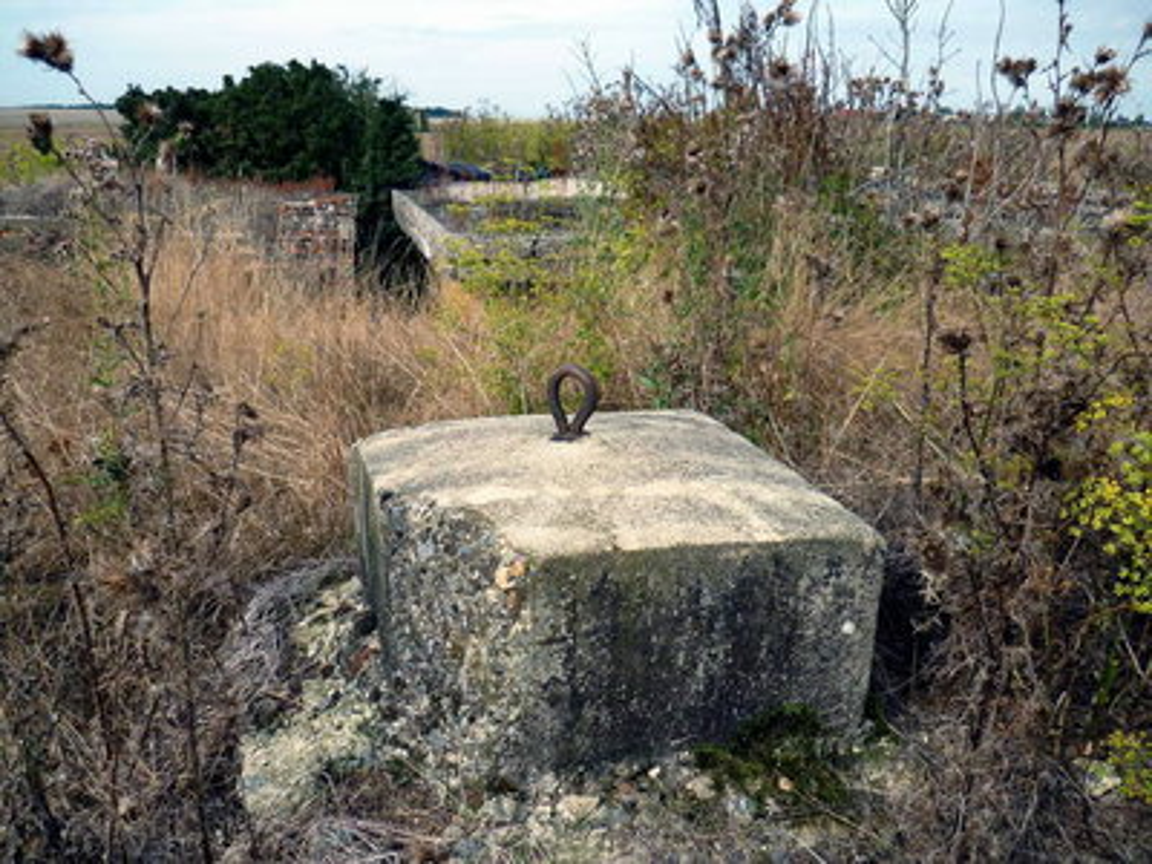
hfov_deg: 58.4
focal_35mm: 31
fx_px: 1032
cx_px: 576
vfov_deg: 45.4
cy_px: 432
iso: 80
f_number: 2.8
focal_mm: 5.5
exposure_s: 1/640
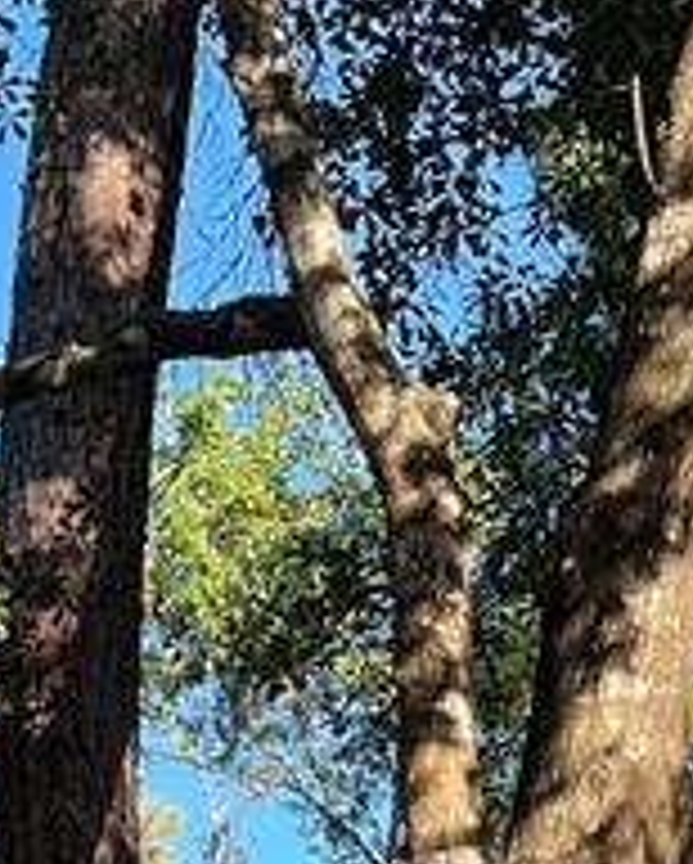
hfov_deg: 11.4
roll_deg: +0.2
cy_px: 1485
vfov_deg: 13.1
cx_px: 297
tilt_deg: +12.0
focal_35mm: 135
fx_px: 3456
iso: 50
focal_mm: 5.7
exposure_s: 1/355
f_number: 1.5
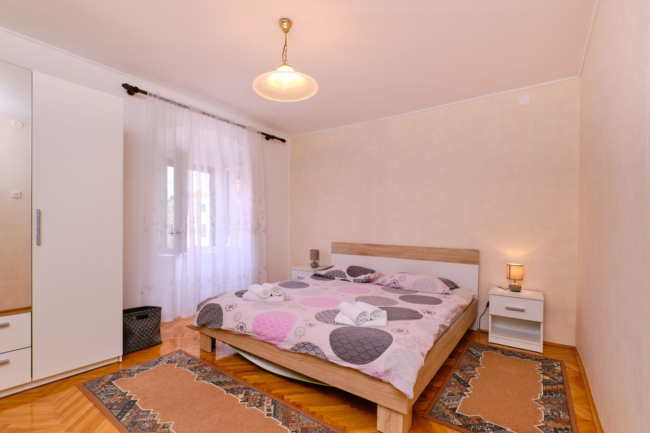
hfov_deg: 100.4
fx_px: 271
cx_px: 325
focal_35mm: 15
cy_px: 216
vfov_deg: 77.3
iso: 320
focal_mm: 10
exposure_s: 1/30
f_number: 9
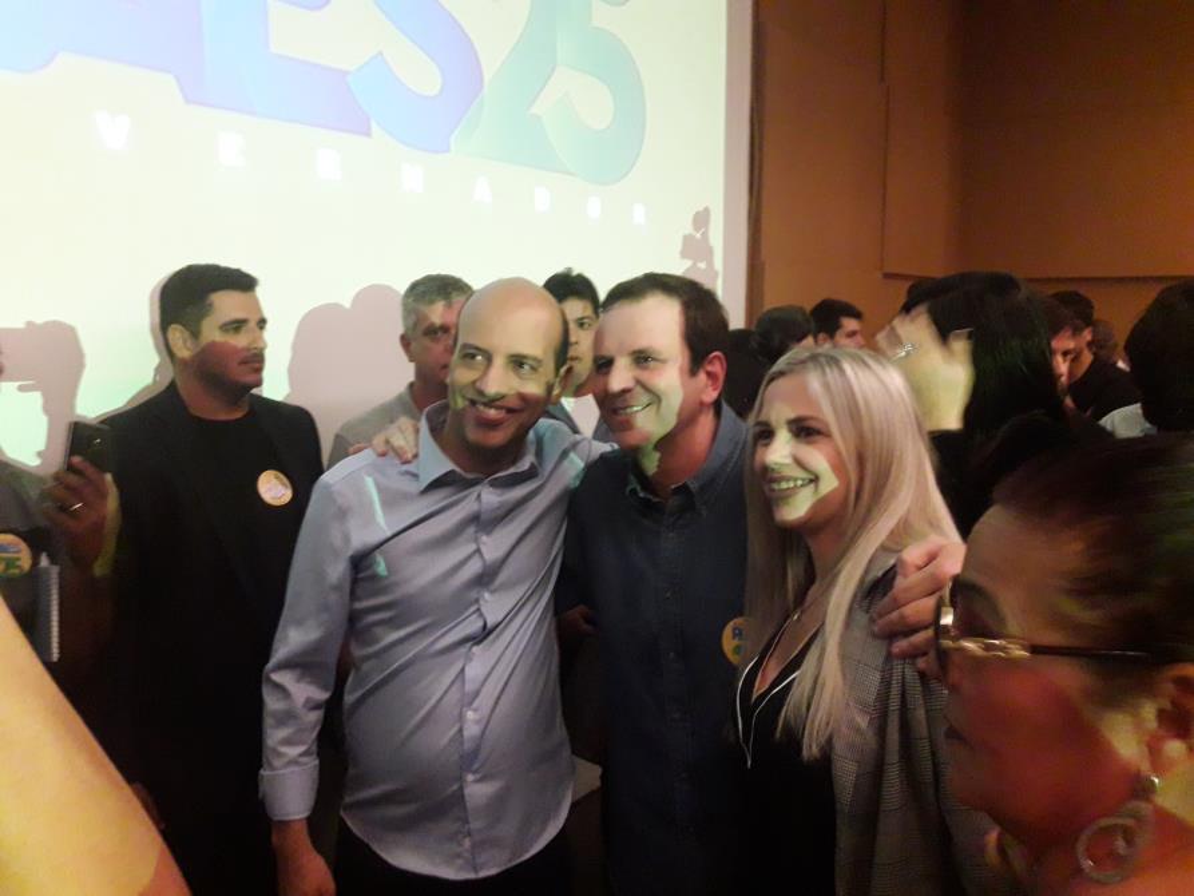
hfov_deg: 63.4
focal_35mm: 28
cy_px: 448
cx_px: 597
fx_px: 966
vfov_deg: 49.8
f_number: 1.9
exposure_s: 1/24
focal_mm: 3.7
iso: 400
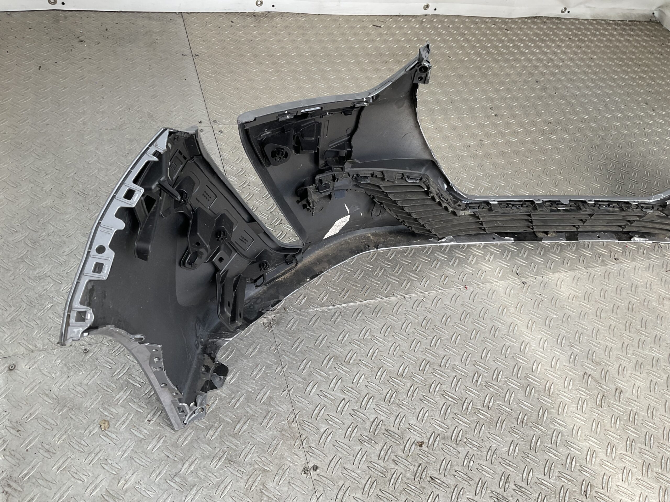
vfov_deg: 48.2
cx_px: 335
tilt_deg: -47.6
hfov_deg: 61.7
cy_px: 251
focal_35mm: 29
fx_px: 561
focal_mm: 3
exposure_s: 1/173
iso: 16
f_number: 1.8
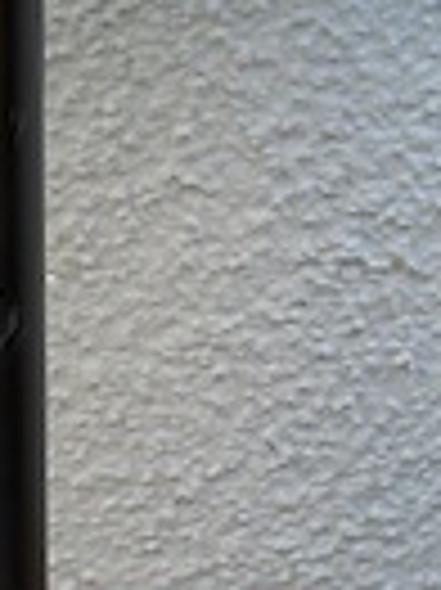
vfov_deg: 6.8
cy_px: 500
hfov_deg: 5.1
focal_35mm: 293
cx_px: 374
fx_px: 4985
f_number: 1.78
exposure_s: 1/106
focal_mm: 6.86
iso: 80
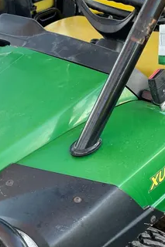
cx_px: 94
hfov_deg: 21.9
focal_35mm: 62
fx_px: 427
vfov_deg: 32.3
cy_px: 142
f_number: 1.6
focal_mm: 4.2
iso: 125
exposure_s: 1/121
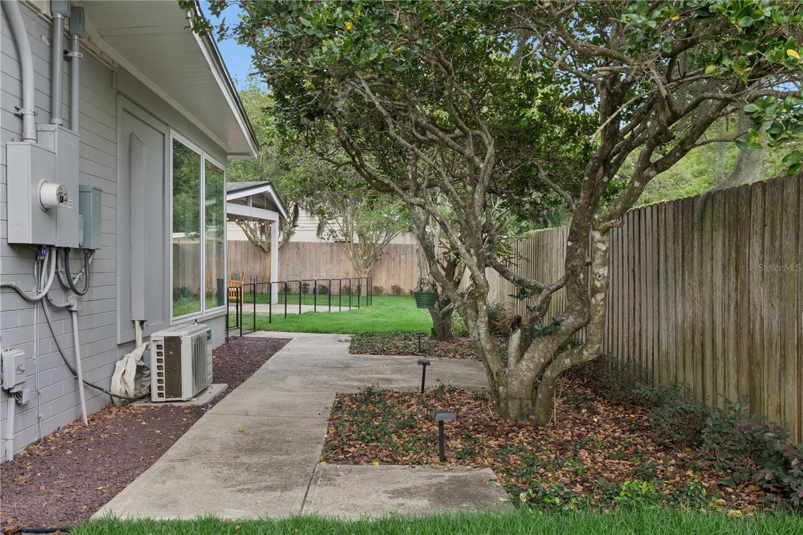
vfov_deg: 38.9
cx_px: 402
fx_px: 758
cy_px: 268
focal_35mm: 34
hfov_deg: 55.8
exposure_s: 1/6
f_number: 18
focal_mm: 34
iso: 100
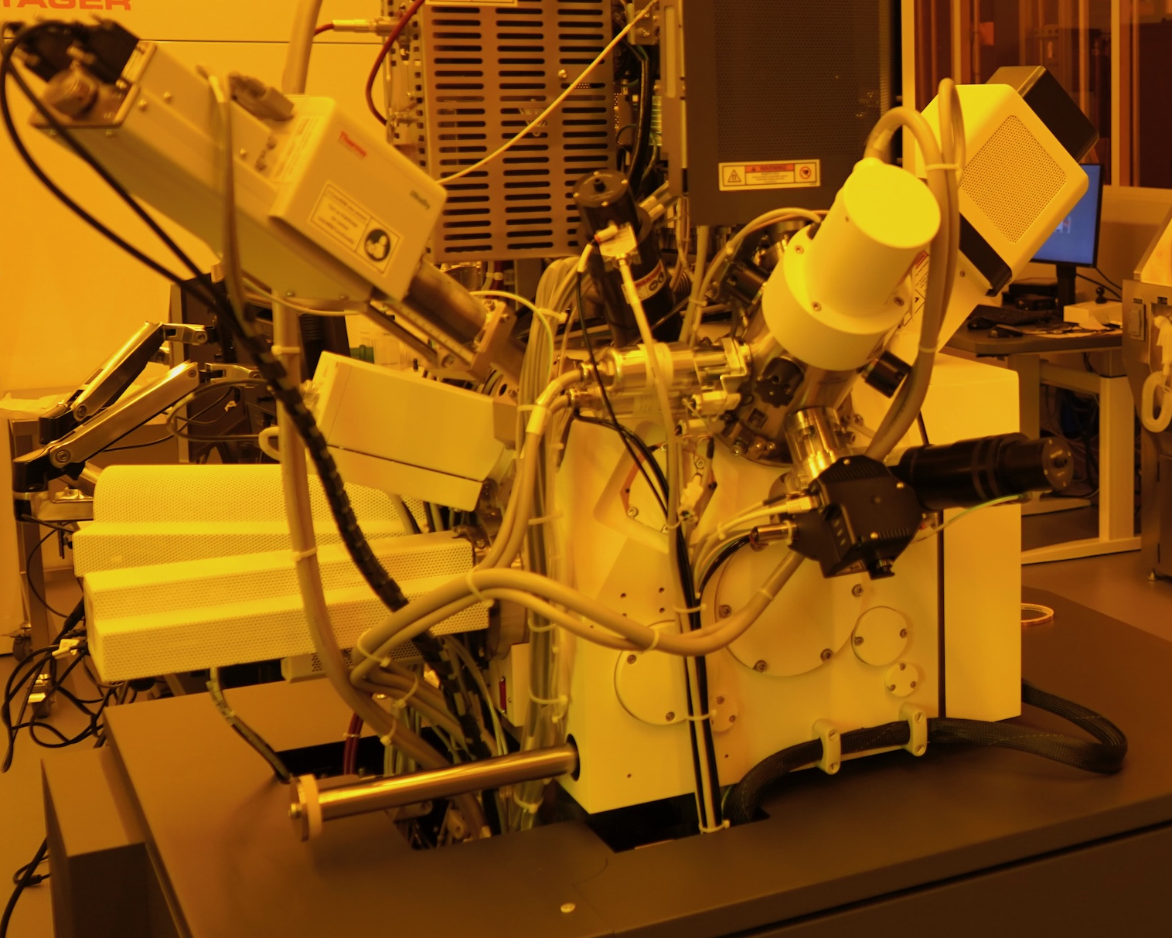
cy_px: 351
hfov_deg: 33.5
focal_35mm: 52
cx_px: 1114
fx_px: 1804
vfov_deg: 29.0
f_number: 4
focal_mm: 28
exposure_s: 1/160
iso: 1000
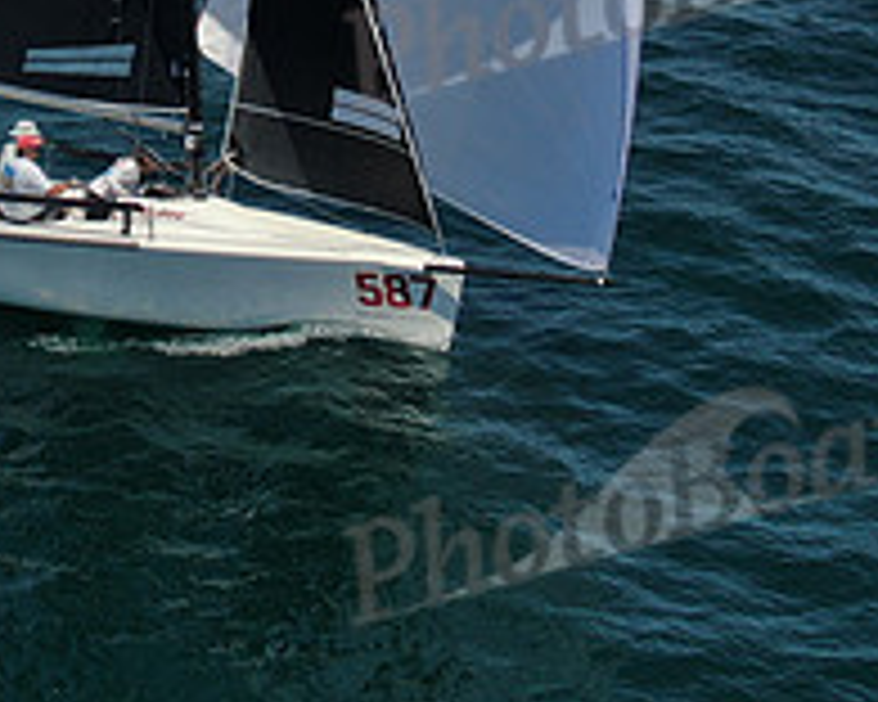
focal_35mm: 139
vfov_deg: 10.8
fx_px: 3612
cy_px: -214
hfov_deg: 13.7
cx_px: 86
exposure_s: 1/1600
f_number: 3.8
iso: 100
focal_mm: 8.6
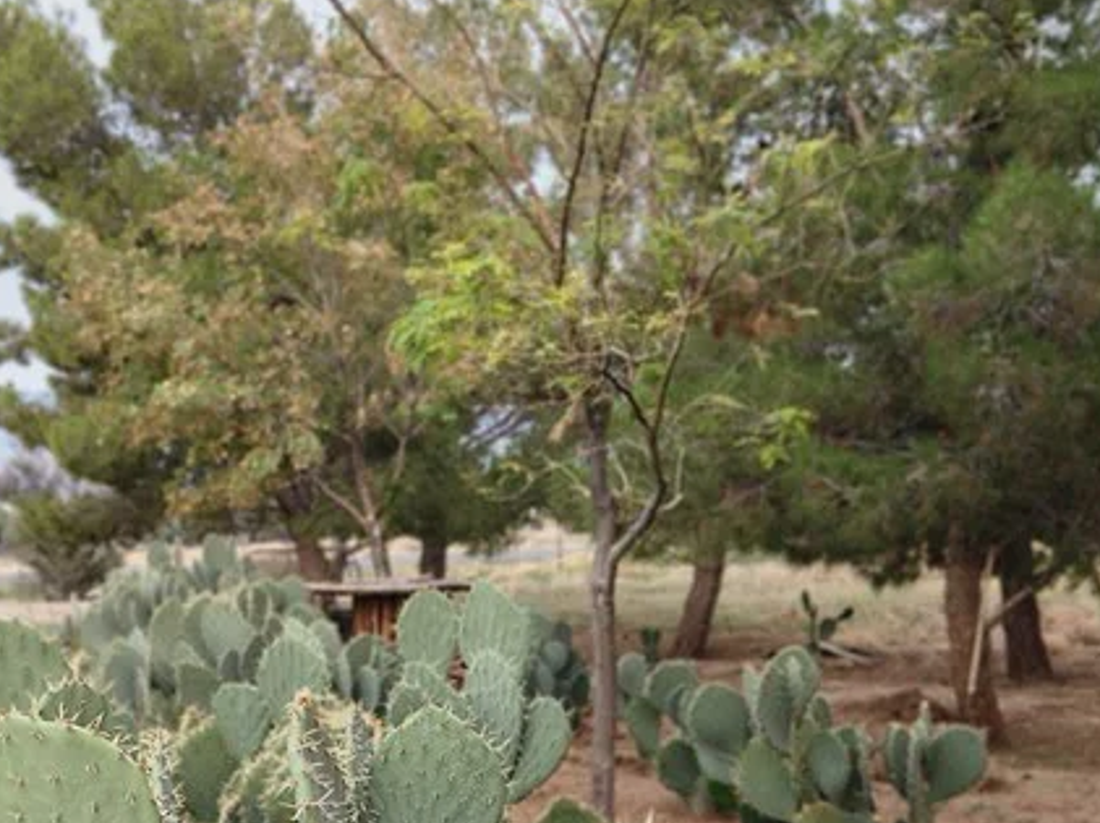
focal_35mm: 56
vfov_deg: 25.5
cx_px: 196
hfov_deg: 33.2
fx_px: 1778
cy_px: 677
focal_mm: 5.4
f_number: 1.8
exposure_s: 1/120
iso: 25
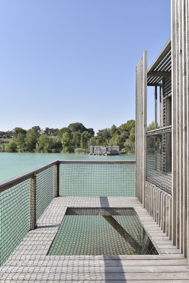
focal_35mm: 28
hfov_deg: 46.4
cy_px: 142
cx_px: 94
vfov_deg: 65.5
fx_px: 220
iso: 200
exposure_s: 1/500
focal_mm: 28
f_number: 9
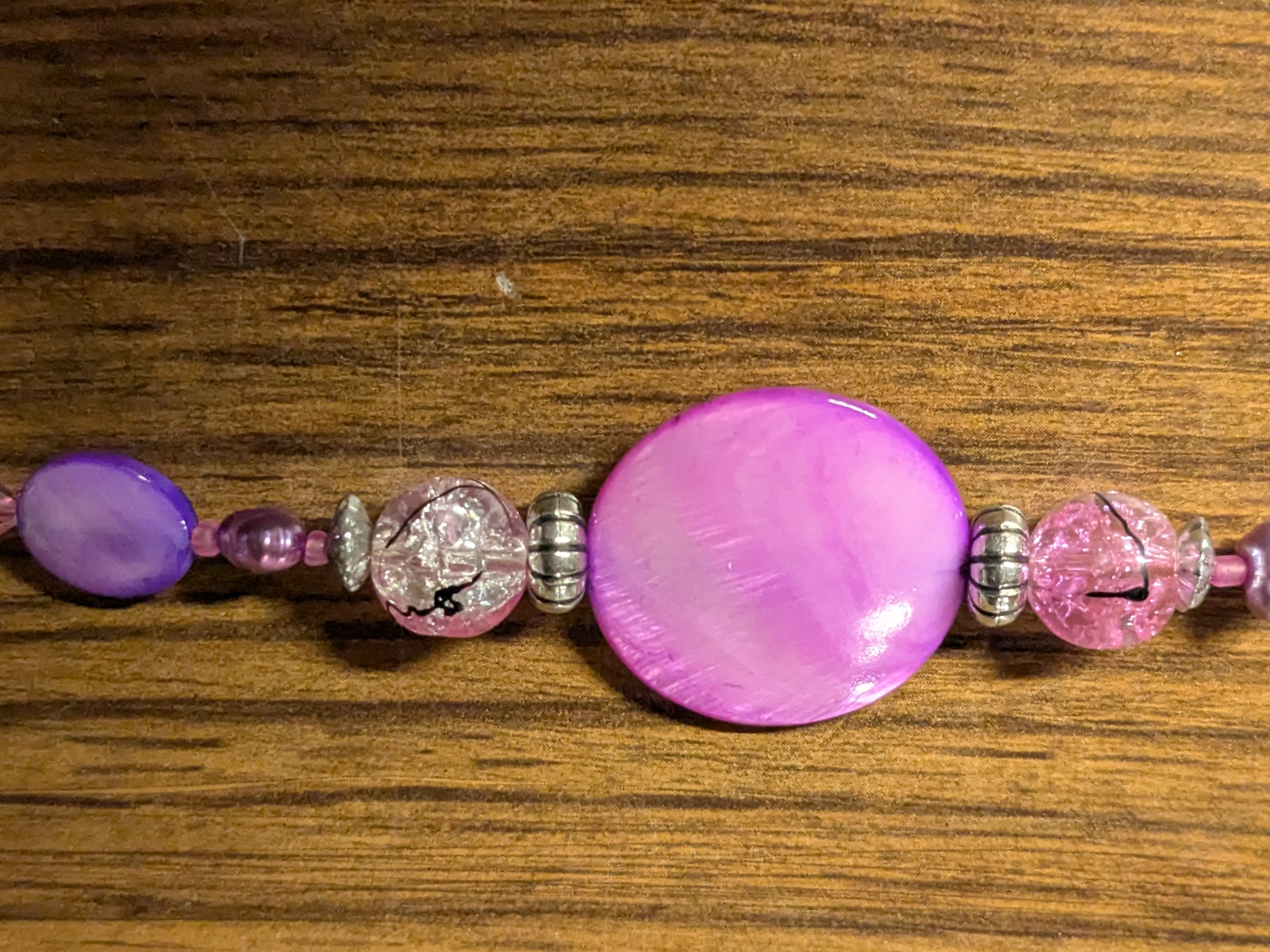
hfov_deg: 35.5
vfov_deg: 27.0
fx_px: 1981
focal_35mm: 54
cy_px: 533
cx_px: 685
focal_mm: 4.38
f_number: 1.73
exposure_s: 1/120
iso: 1054
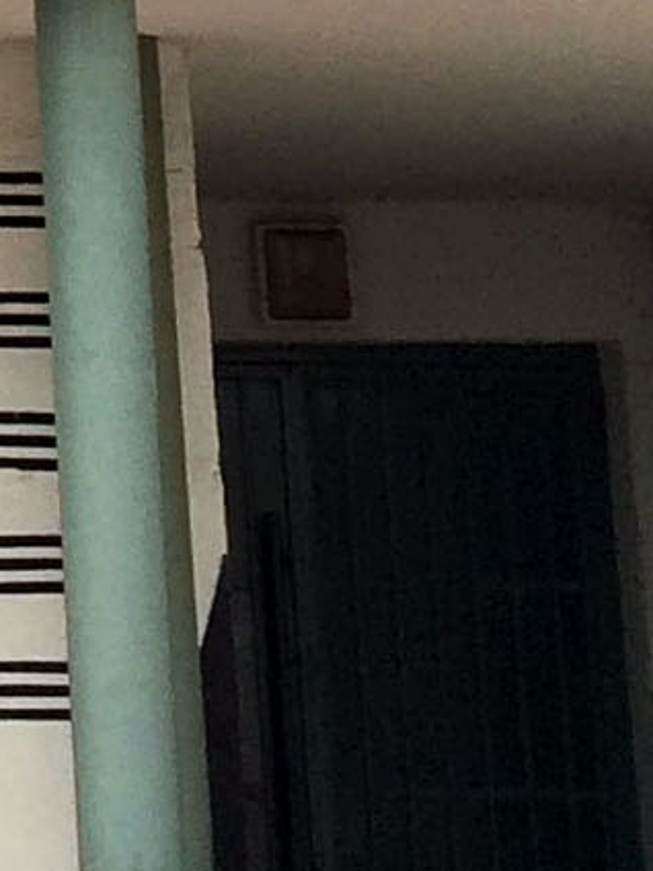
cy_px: -1154
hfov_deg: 6.3
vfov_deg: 8.2
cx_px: -973
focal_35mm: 223
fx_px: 5609
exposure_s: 1/774
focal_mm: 4.15
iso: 32
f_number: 2.2
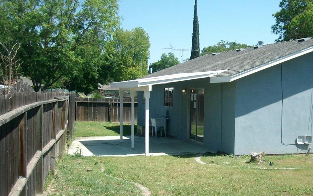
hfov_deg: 36.1
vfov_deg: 23.5
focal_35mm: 55
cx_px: 232
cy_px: 124
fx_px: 469
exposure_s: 1/175
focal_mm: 5.8
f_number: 7.2
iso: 80
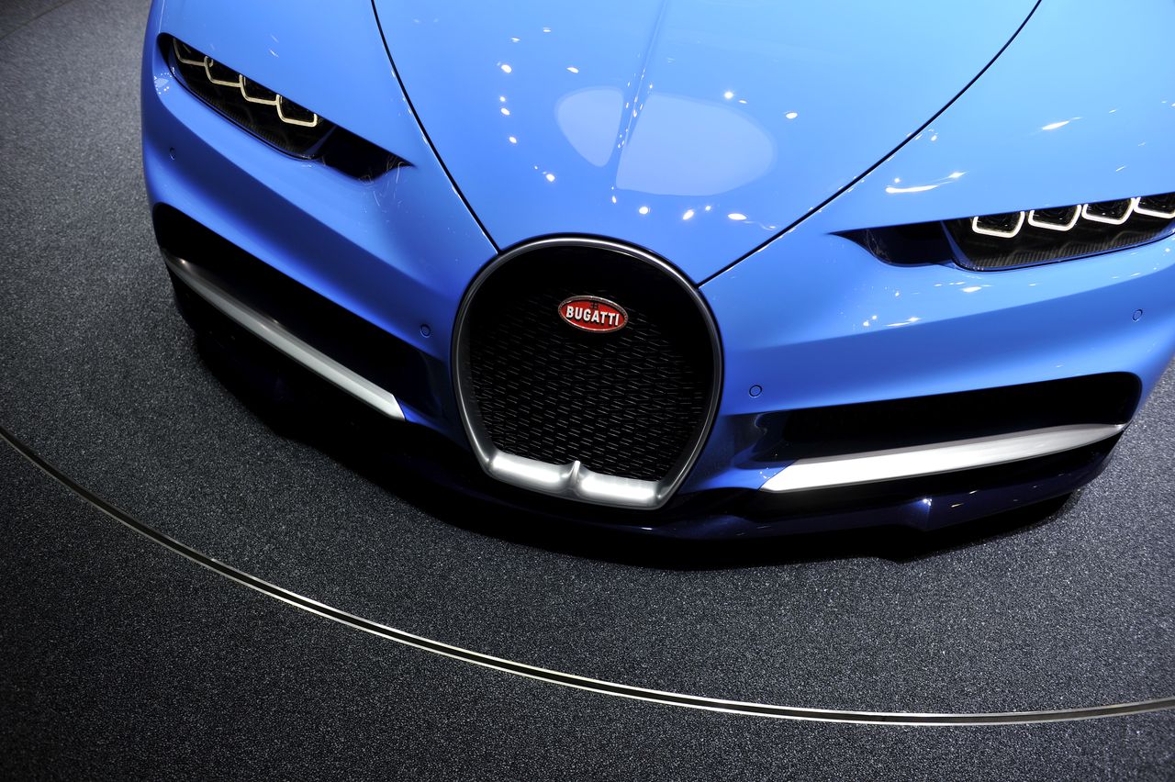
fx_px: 946
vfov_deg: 44.9
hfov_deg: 63.7
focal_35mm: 29
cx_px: 588
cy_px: 391
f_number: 4
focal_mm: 29
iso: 250
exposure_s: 1/320
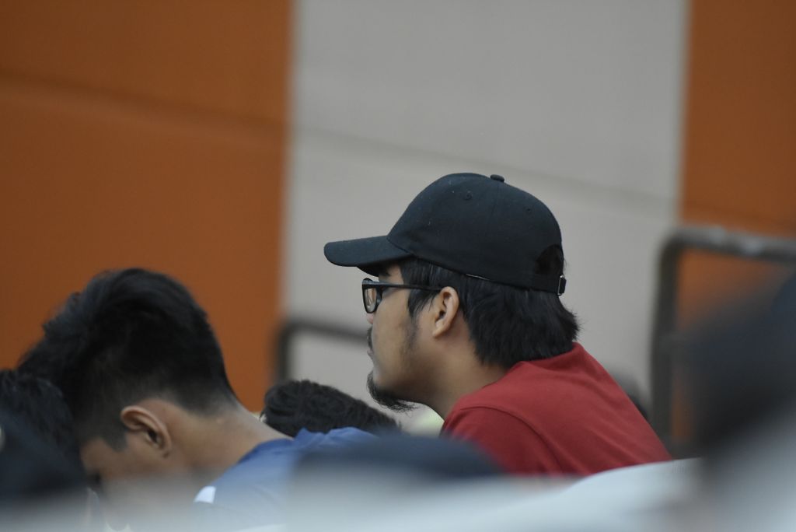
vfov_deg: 4.6
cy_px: 266
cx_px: 398
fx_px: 6637
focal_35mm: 300
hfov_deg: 6.9
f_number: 2.8
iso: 2500
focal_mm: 200
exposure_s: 1/160
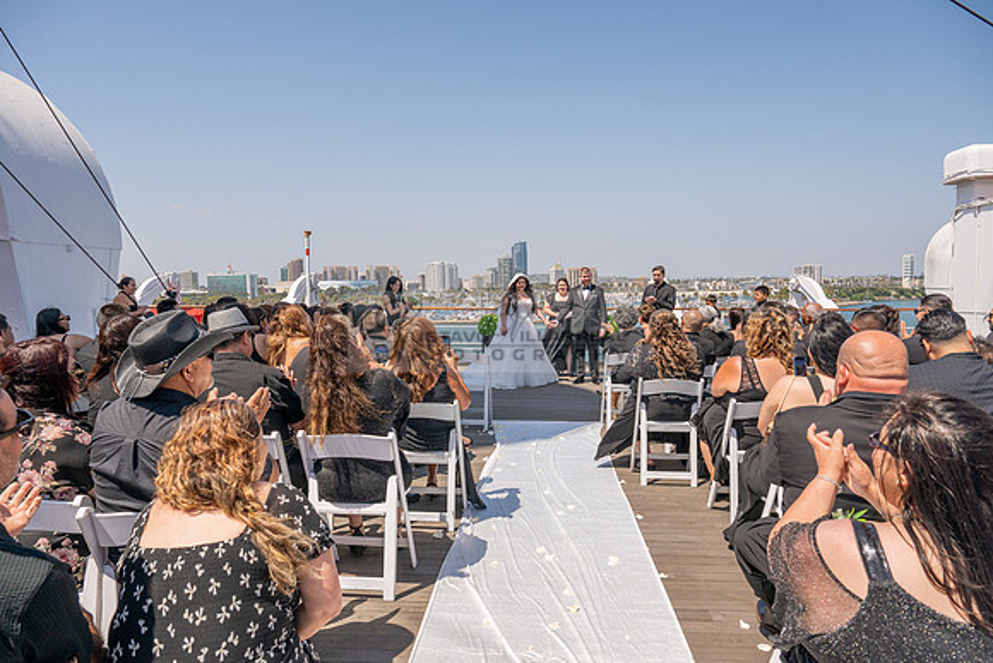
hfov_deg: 73.7
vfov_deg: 53.2
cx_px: 496
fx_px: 662
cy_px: 332
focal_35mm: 24
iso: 200
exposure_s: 1/800
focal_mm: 24
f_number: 8
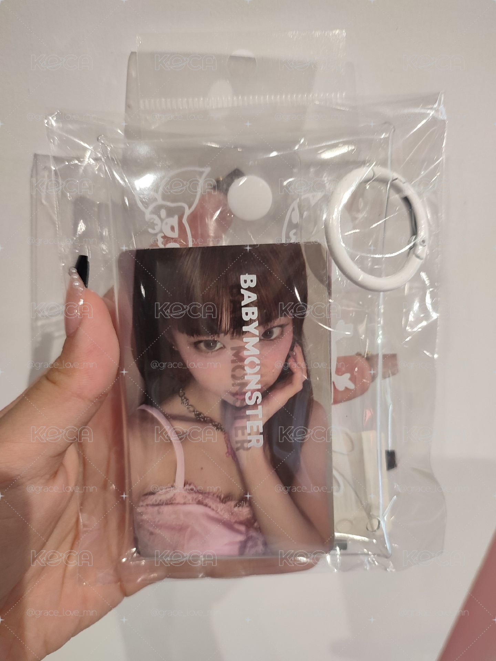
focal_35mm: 25
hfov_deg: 54.9
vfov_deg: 69.4
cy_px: 330
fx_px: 478
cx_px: 248
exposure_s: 1/40
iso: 230
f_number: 1.9
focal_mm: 6.04
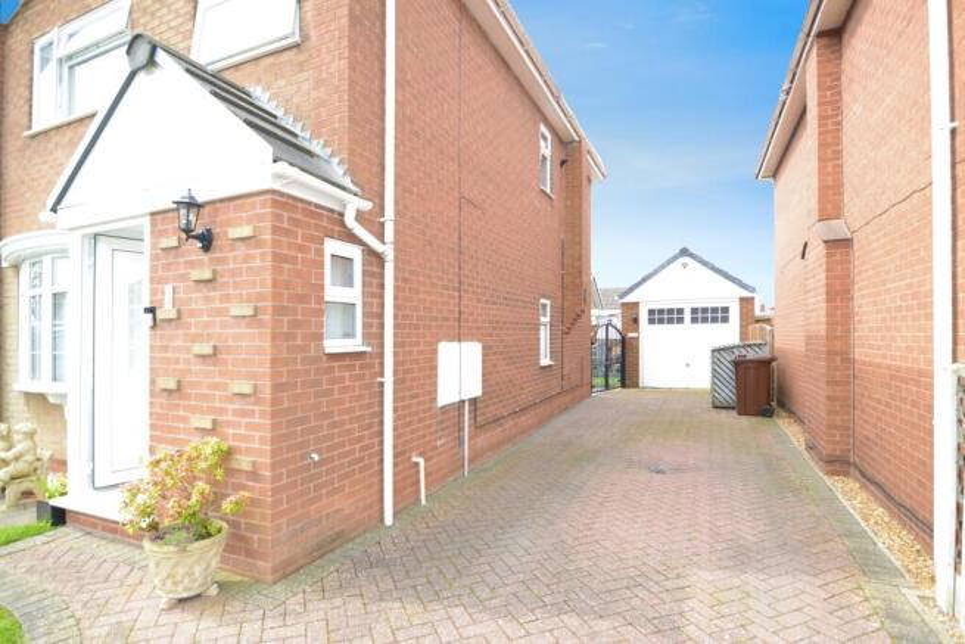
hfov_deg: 92.4
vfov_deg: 69.7
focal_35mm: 17
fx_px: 462
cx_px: 482
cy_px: 322
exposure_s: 1/200
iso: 100
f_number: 3.2
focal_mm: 11.5
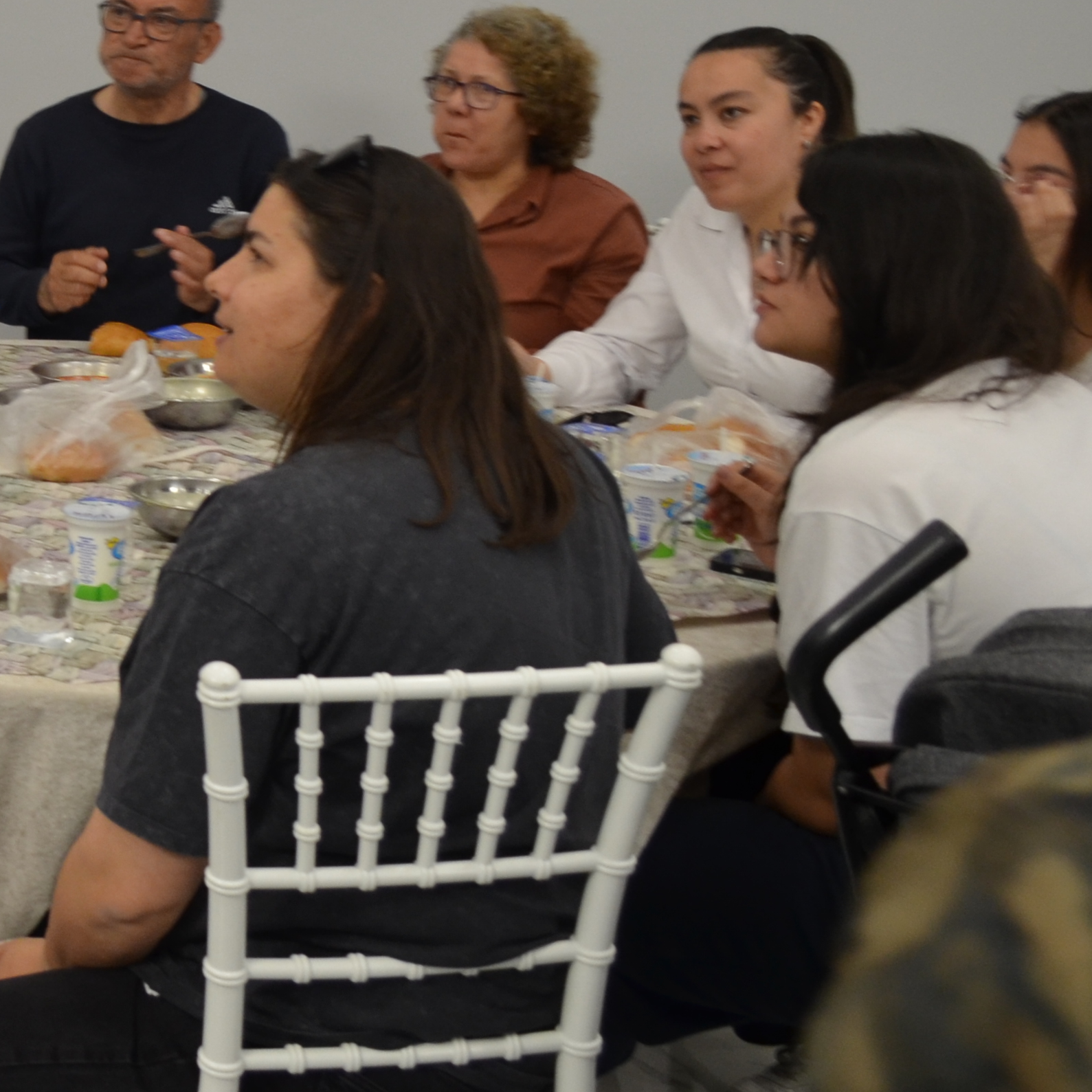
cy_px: 166
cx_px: -413
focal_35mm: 71
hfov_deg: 21.4
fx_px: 2534
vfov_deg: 23.8
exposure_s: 1/60
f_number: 4
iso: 450
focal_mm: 18
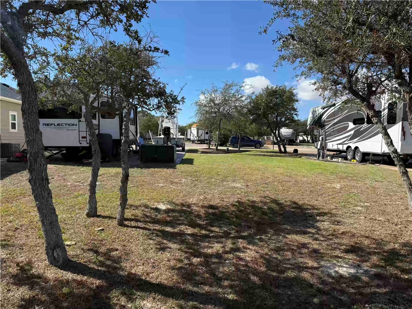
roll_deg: -2.2
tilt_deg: -2.9
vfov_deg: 56.8
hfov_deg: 71.6
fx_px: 286
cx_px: 206
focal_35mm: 24
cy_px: 154
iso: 80
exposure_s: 1/3953
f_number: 1.78
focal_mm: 6.76
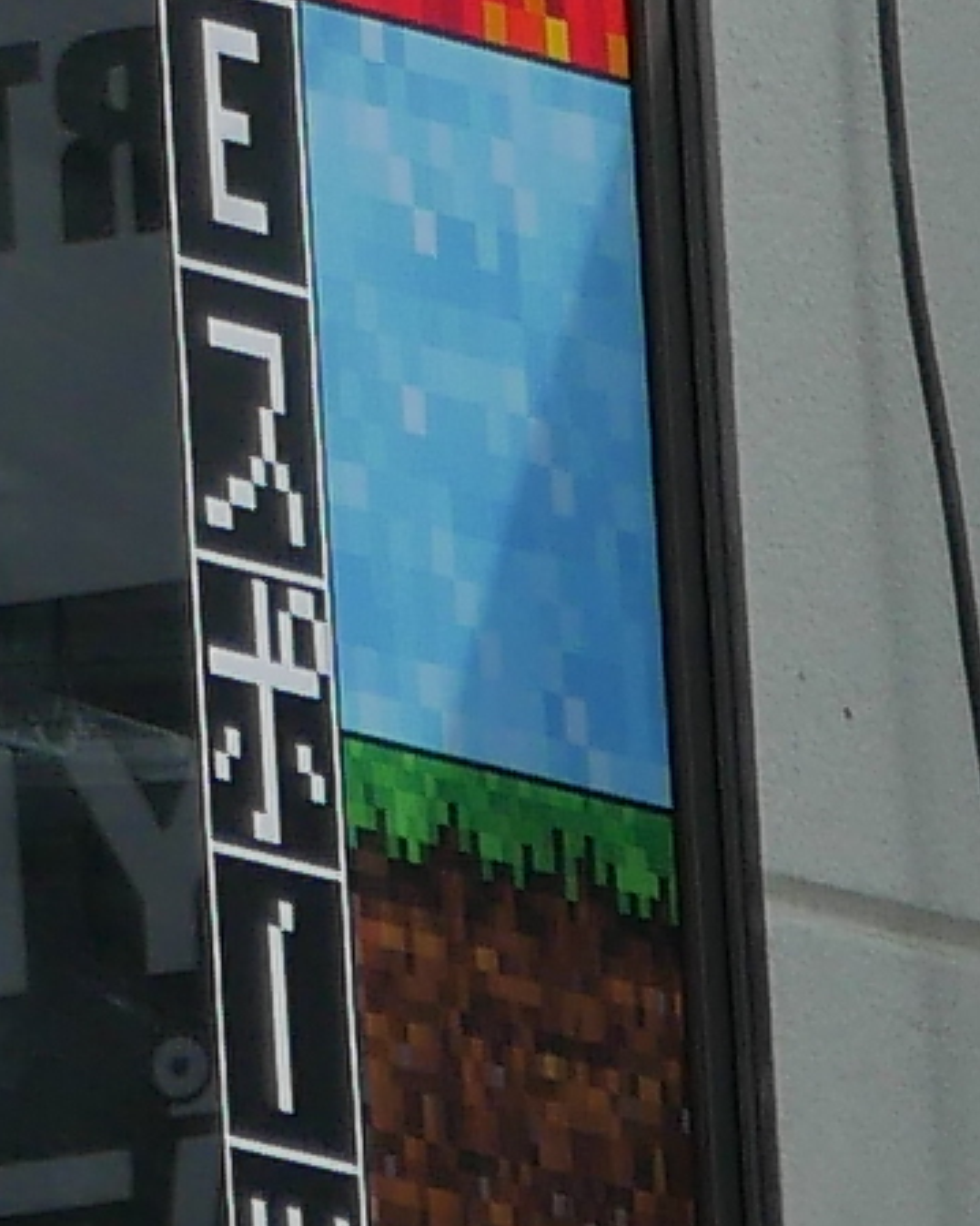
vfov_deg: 1.1
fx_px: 63722
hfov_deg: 0.9
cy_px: -1524
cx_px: -429
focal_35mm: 1757
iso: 200
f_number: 5.4
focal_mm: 88
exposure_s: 1/1600
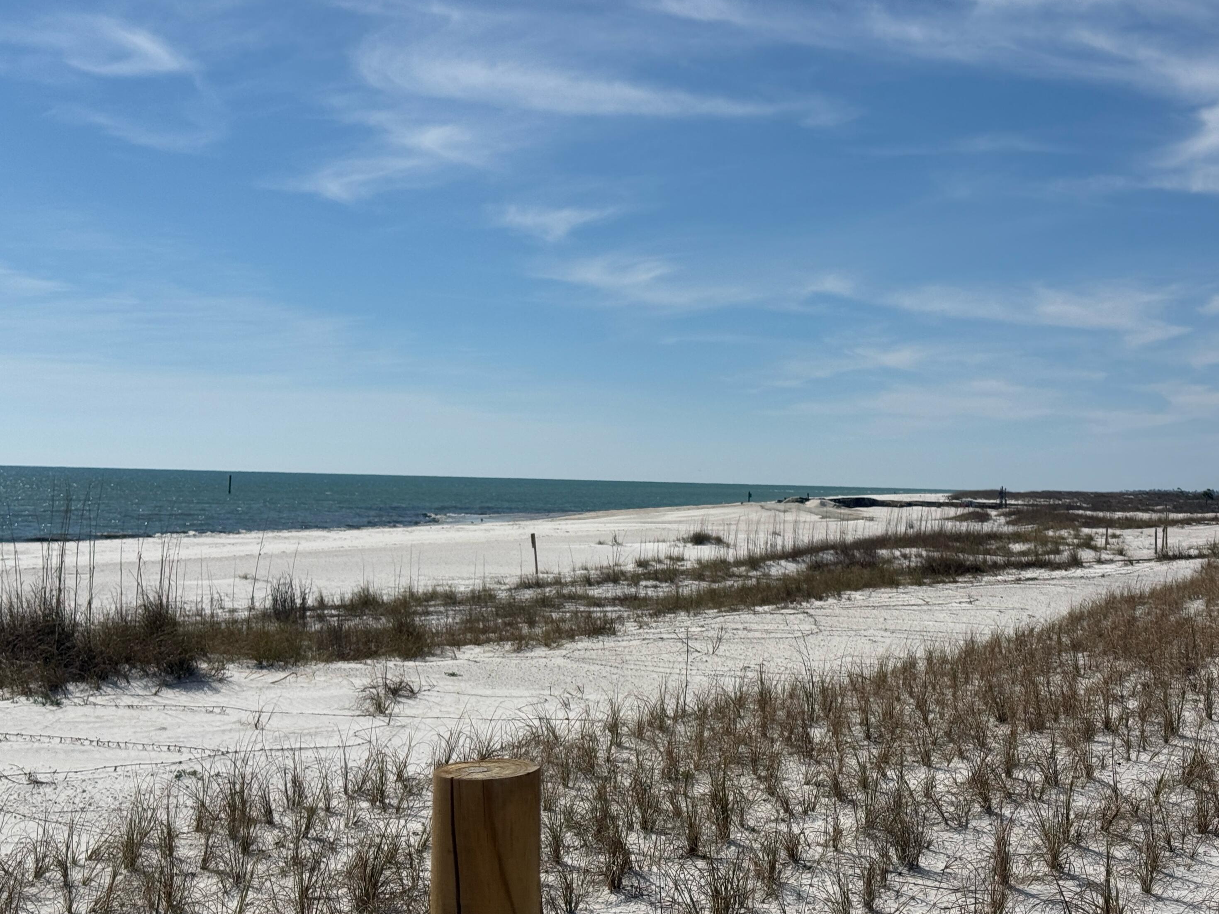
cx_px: 609
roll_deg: -2.5
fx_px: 1725
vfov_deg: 29.7
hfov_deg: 38.9
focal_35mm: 49
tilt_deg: +1.3
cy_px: 464
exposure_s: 1/13333
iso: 50
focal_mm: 6.76
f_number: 1.78
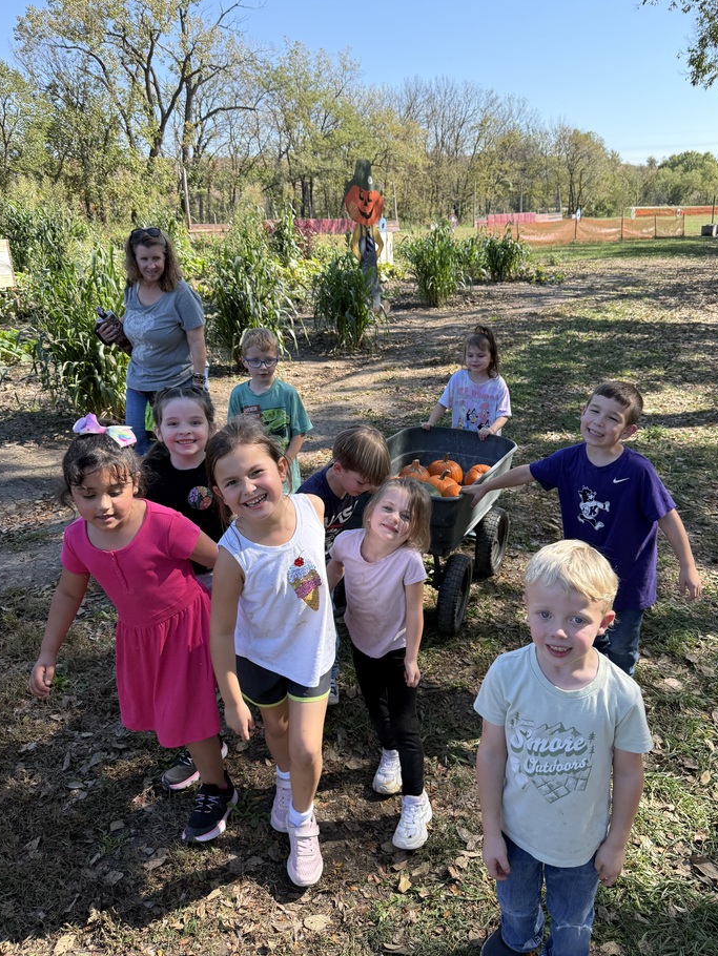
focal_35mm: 27
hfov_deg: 51.3
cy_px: 469
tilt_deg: -20.6
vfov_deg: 65.3
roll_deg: -2.3
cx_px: 395
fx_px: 746
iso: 100
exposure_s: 1/1464
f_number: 1.78
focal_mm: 6.76
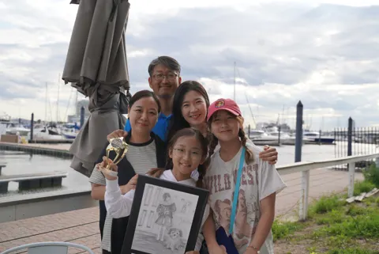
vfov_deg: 37.9
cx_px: 190
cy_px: 127
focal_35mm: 35
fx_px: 369
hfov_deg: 54.4
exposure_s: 1/320
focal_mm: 35
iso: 100
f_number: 4.5
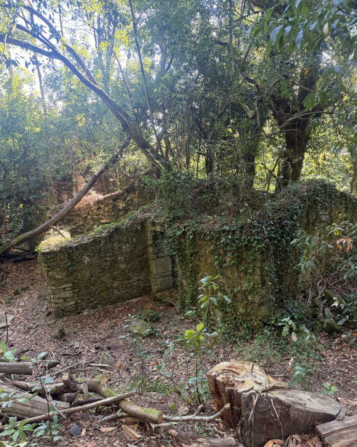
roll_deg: +1.3
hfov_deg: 54.9
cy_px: 245
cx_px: 172
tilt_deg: -14.4
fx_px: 344
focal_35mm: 26
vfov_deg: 65.9
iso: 200
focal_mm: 6.76
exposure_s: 1/86
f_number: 1.78
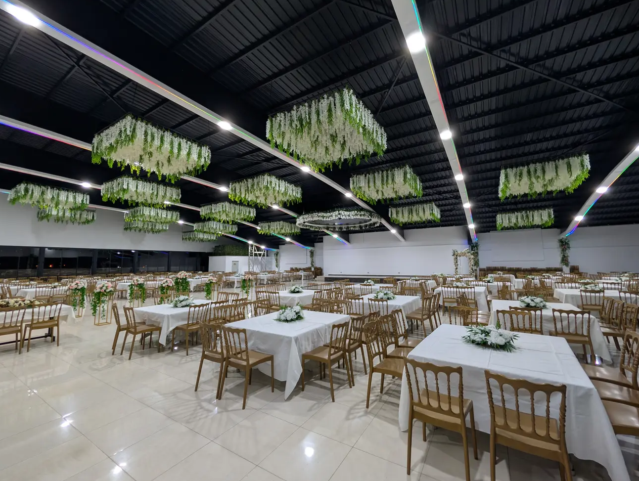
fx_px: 240
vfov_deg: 90.0
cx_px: 323
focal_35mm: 13
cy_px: 234
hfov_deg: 106.1
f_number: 1.7
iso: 85
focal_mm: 2.02
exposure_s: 1/29.1
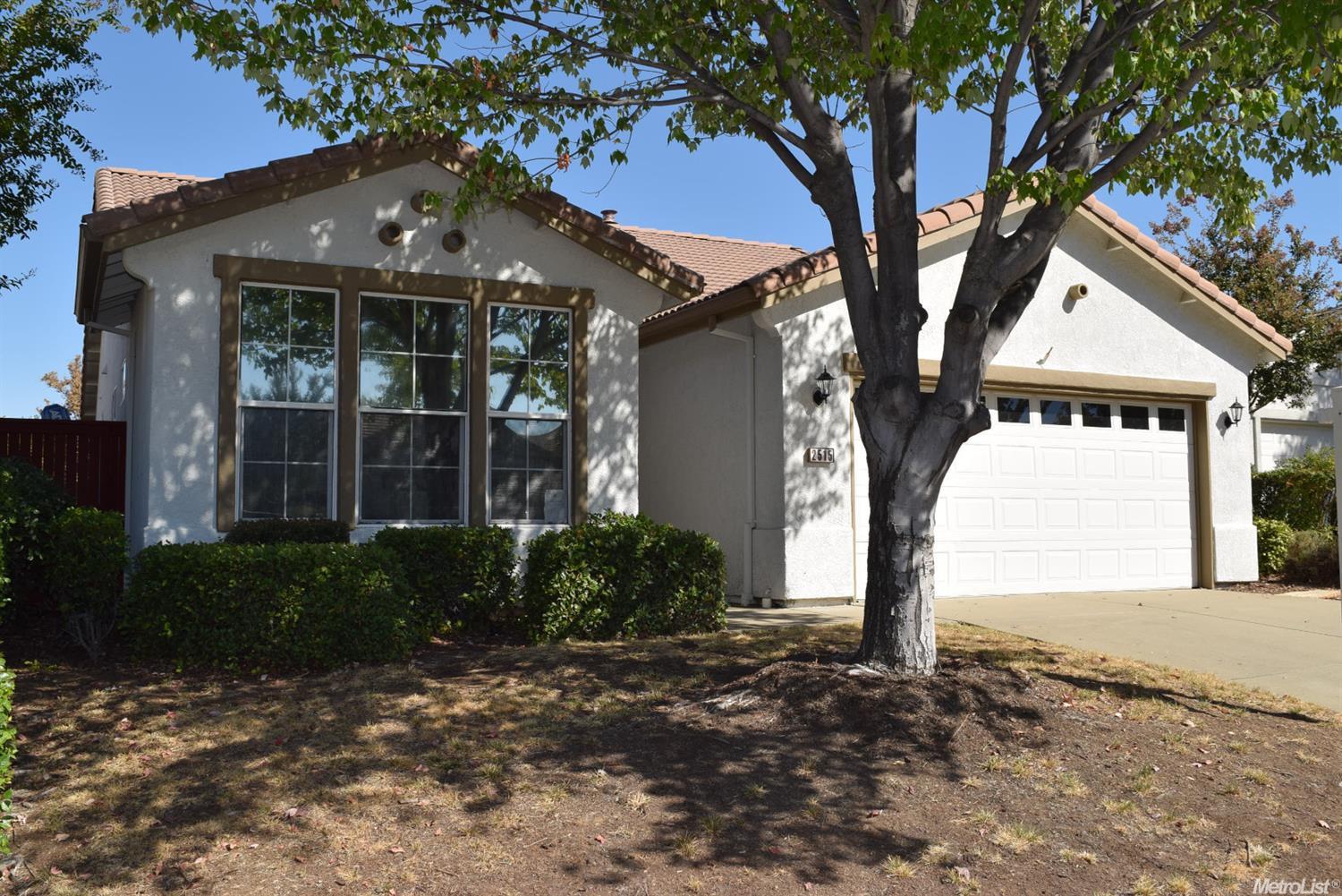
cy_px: 448
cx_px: 671
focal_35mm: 33
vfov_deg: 40.0
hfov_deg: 57.2
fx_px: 1230
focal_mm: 22
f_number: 10
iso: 100
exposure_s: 1/200
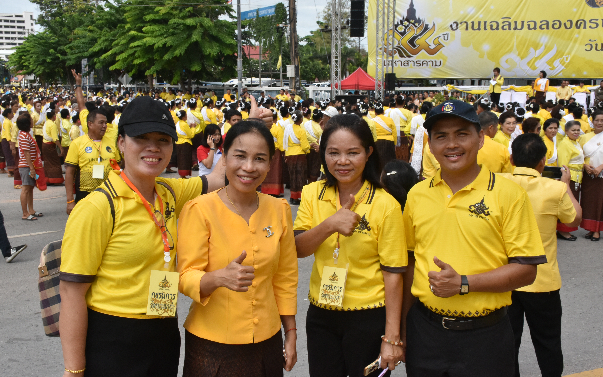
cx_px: 303
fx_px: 657
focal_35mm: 40
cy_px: 184
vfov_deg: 32.0
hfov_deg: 49.3
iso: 800
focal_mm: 26
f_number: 16
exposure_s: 1/1000
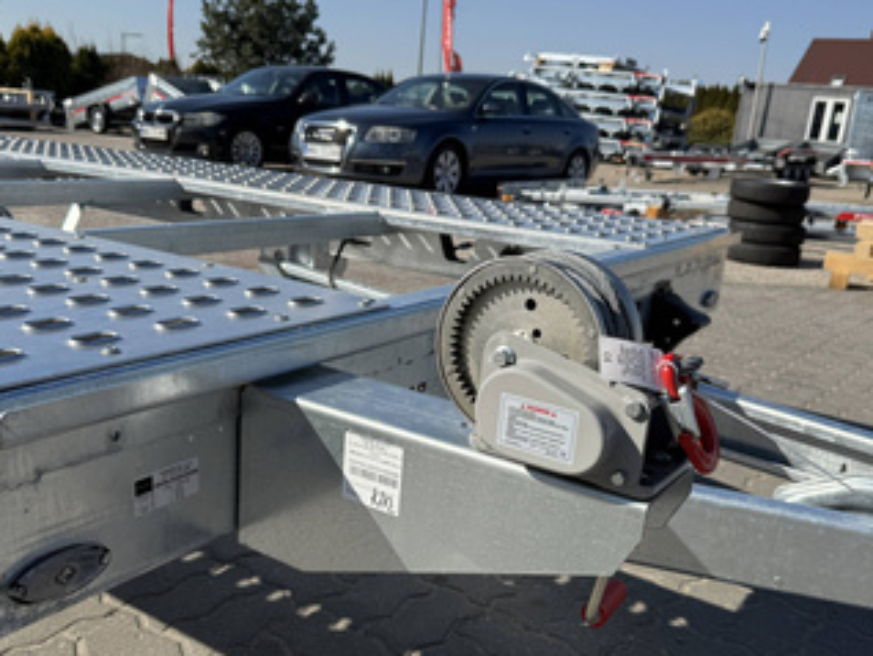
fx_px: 858
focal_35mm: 34
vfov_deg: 41.5
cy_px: 420
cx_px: 423
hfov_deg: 53.9
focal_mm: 6.76
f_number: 1.78
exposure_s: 1/4673
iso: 80
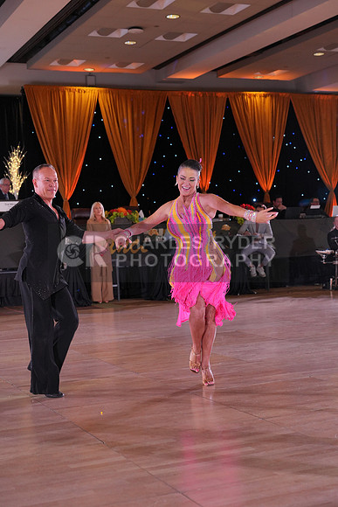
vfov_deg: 34.5
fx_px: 816
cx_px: 169
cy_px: 254
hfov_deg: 23.4
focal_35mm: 58
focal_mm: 58
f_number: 4
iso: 1600
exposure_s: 1/400
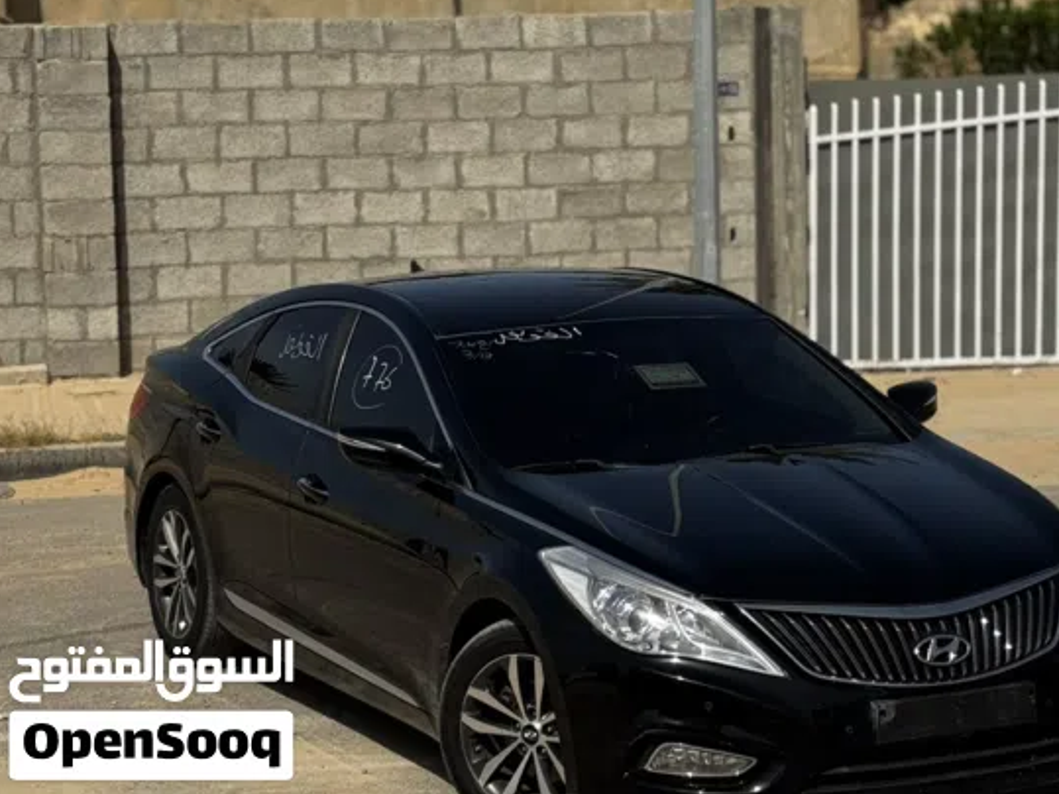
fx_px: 1743
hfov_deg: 33.8
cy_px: 356
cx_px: 589
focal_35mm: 57
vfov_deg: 25.6
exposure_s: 1/6410
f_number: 1.78
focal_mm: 6.76
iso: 64
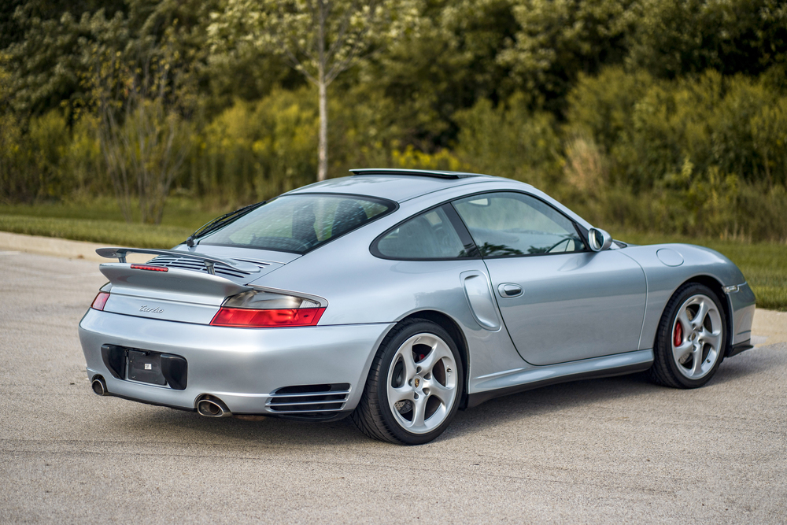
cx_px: 394
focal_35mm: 85
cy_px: 262
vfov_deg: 16.1
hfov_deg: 23.9
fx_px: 1858
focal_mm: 85
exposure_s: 1/1250
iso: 100
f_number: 1.8
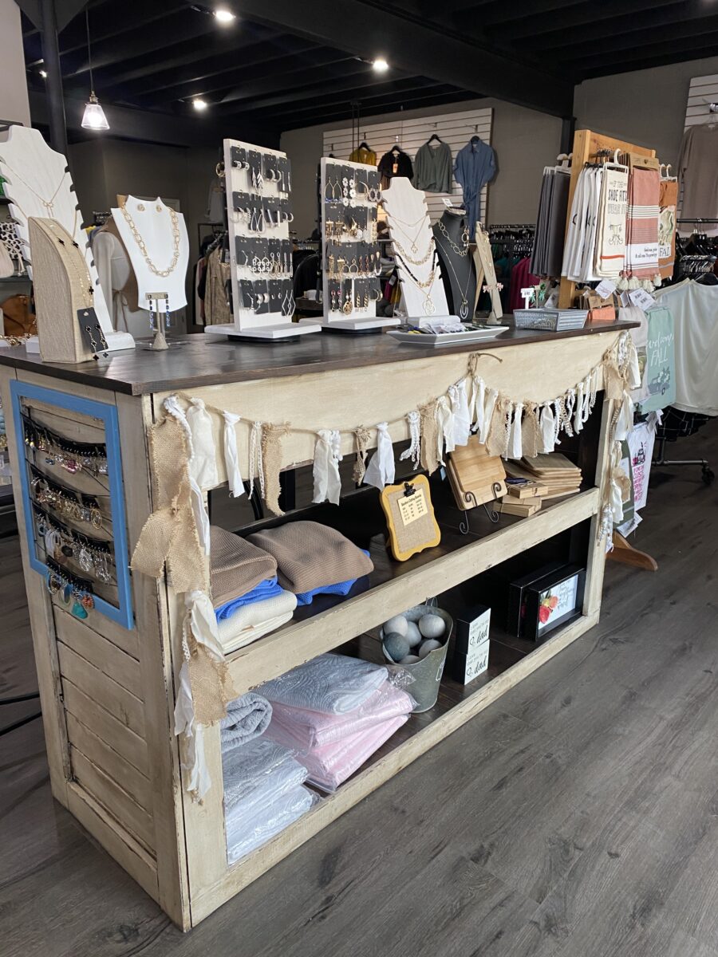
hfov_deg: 53.1
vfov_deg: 67.3
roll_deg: -0.5
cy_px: 478
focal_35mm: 26
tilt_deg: -15.2
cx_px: 359
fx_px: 719
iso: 100
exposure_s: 1/60
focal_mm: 4.25
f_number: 1.8
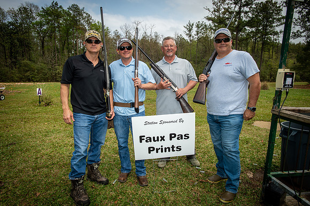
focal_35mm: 22
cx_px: 155
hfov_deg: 78.6
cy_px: 103
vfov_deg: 57.2
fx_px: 189
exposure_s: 1/250
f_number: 7.1
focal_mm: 22
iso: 125
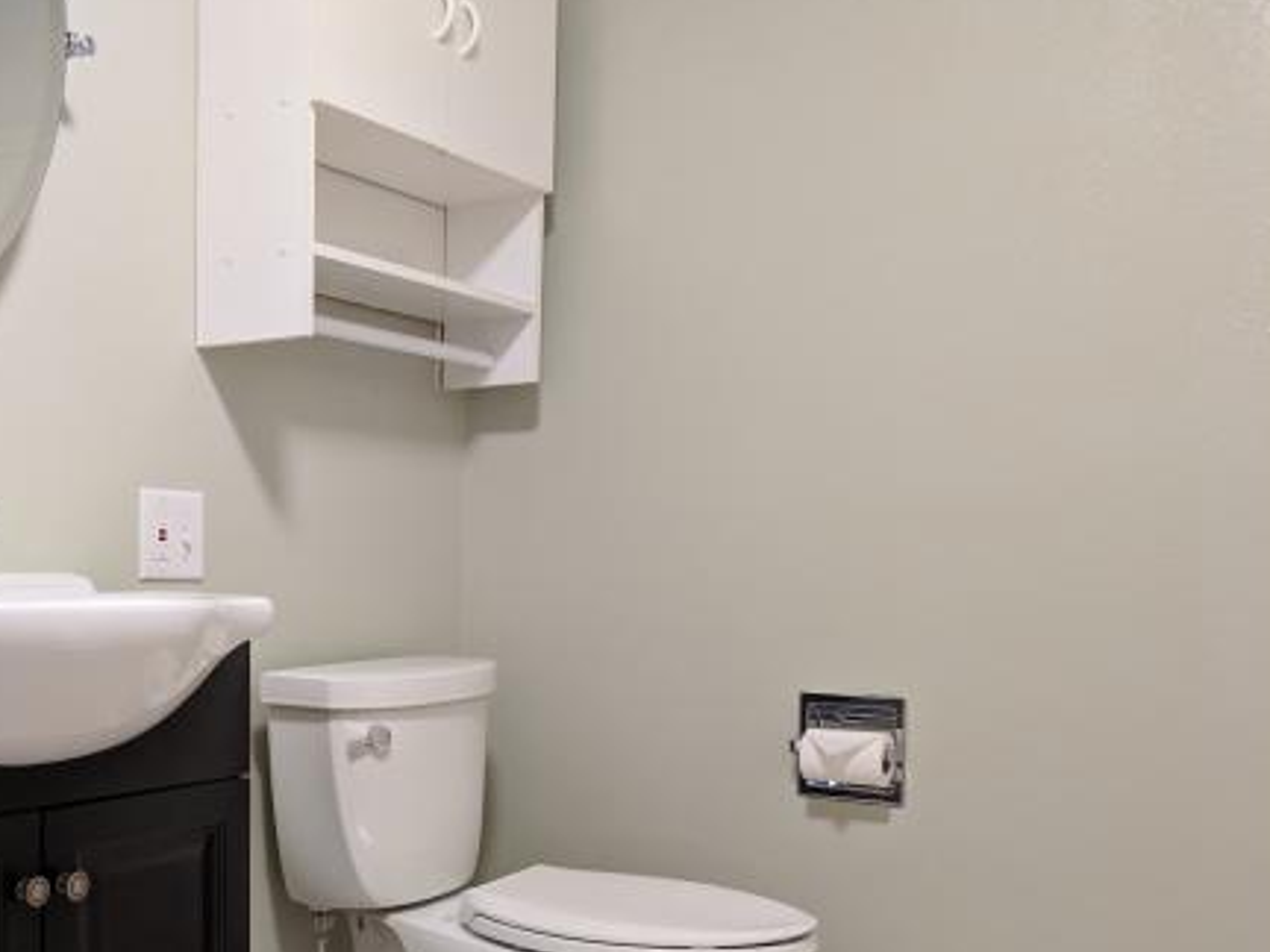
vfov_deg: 35.6
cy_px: 638
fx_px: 1468
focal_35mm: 40
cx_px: 356
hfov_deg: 45.5
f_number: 1.8
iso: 293
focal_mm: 4.44
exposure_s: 1/60
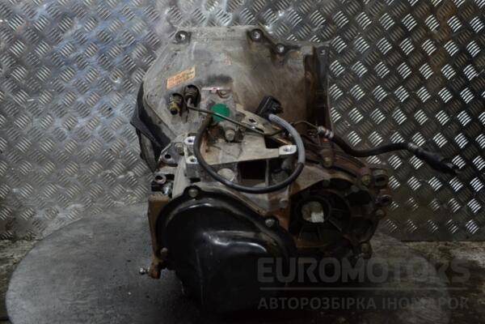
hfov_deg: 46.4
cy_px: 162
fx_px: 566
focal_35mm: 42
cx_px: 242
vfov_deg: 31.9
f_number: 4.5
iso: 640
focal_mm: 28
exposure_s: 1/30
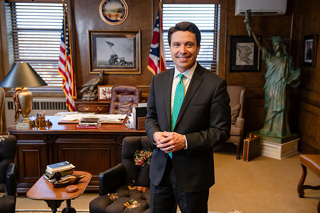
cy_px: 106
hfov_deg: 50.7
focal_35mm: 38
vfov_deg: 35.1
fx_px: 338
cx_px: 160
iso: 640
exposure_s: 1/200
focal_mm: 38
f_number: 3.5
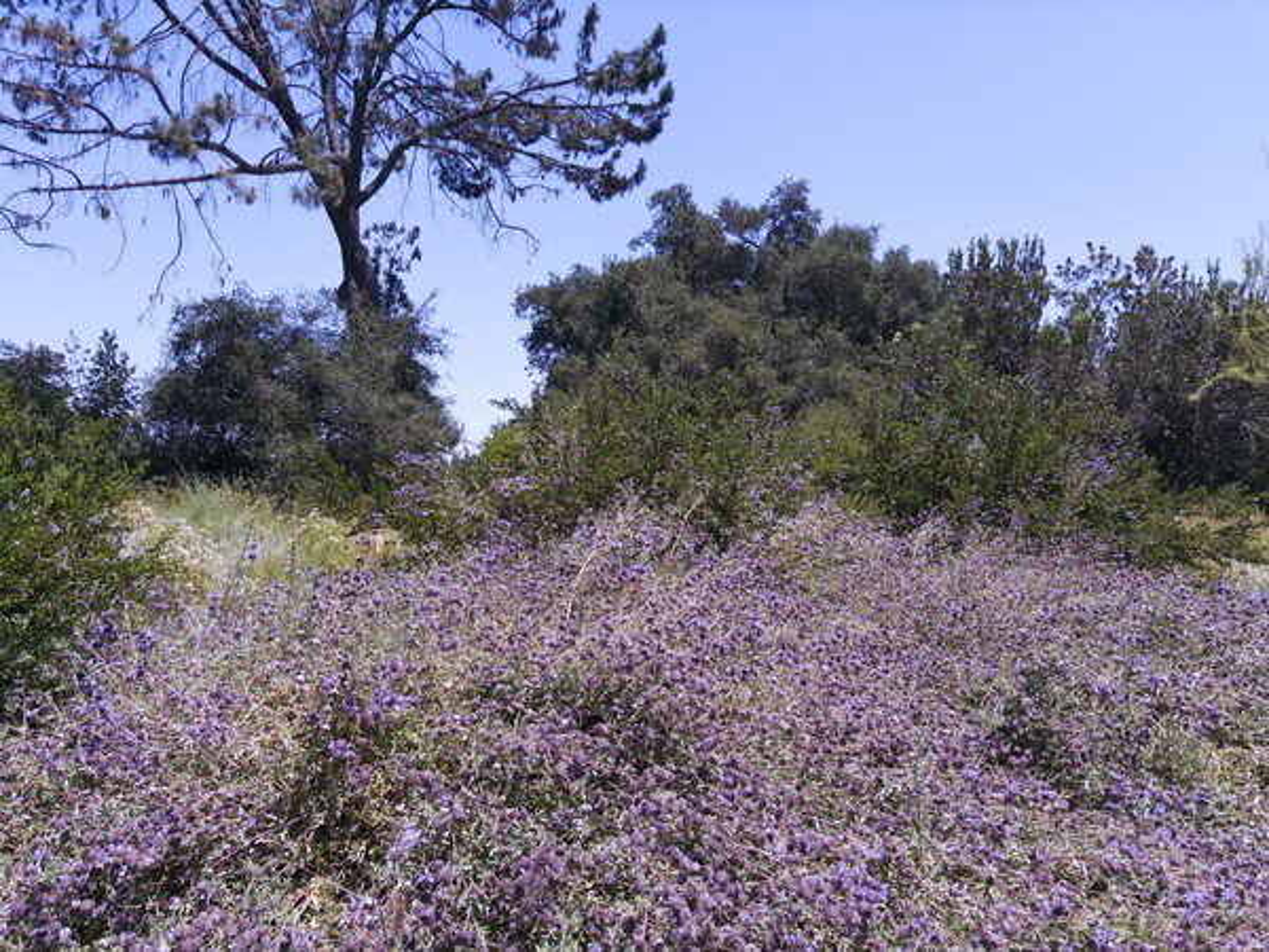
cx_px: 634
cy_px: 476
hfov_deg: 67.3
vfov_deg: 53.1
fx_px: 953
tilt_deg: +0.0
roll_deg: +1.4
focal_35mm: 26
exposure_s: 1/2141
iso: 50
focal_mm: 5.96
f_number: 1.6
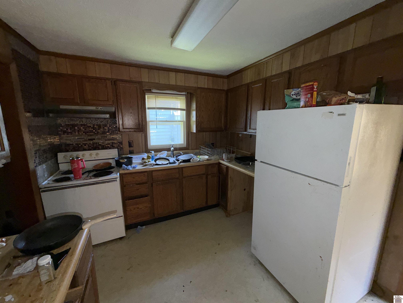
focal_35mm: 14
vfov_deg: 85.7
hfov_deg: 102.1
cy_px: 152
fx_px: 163
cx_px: 202
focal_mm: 2.22
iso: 80
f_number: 2.2
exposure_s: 1/60
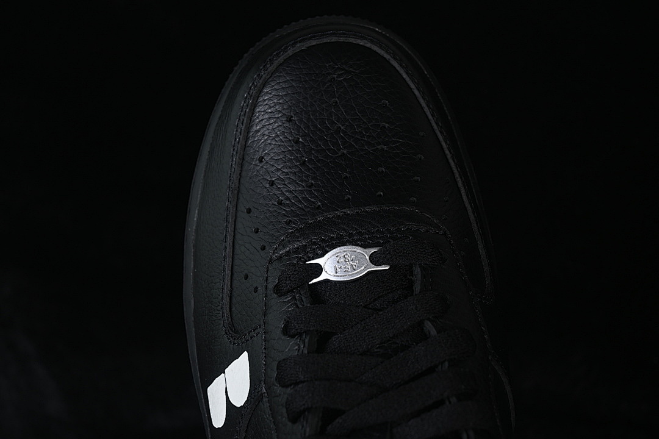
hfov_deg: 27.0
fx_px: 1373
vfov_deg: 18.2
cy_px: 220
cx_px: 330
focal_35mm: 75
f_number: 6.3
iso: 160
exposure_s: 1/60
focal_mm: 50
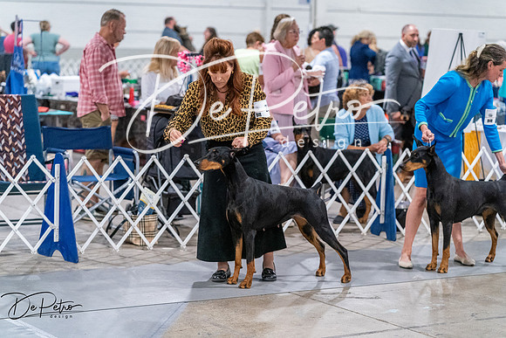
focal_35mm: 95
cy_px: 169
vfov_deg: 14.4
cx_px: 253
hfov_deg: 21.5
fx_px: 1336
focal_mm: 95
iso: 6400
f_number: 3.2
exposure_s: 1/320
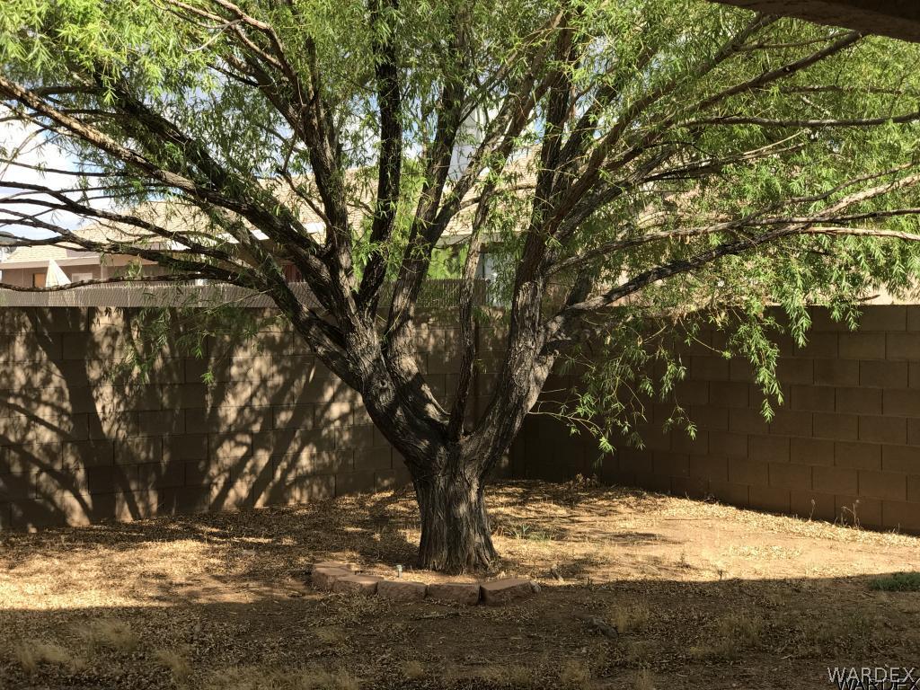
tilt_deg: -0.5
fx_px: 1515
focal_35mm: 57
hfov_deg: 33.8
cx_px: 460
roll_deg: +0.1
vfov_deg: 25.7
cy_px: 345
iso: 20
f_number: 2.8
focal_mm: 6.6
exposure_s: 1/295
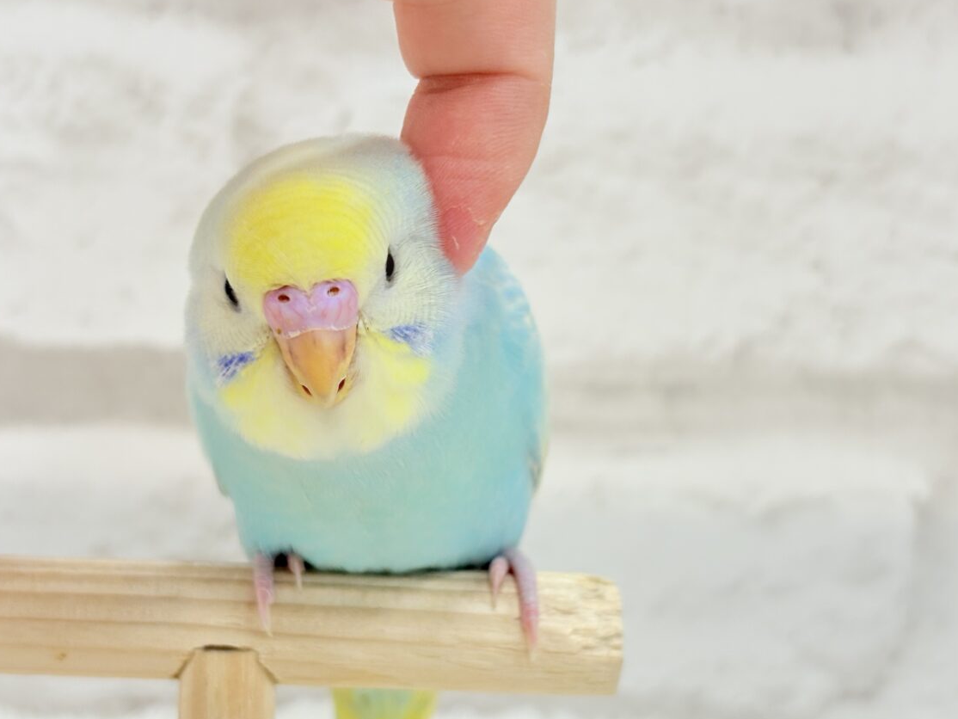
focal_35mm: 56
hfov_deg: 34.3
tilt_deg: -6.4
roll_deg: -2.0
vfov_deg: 26.1
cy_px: 362
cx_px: 465
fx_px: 1550
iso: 80
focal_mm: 5.96
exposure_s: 1/100
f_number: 1.6
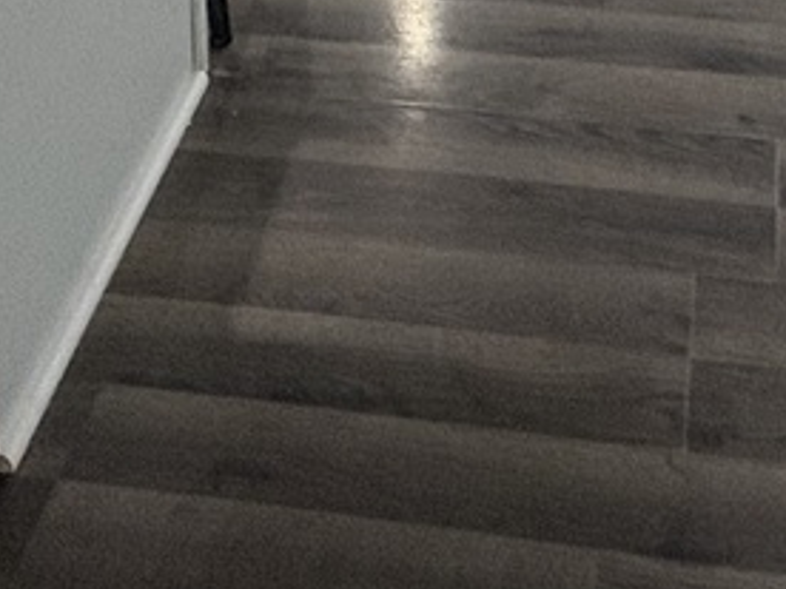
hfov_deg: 26.5
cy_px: -916
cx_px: 535
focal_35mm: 73
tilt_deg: -4.4
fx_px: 1658
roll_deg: +1.6
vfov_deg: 13.3
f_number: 2.2
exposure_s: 1/120
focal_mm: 2.22
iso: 160
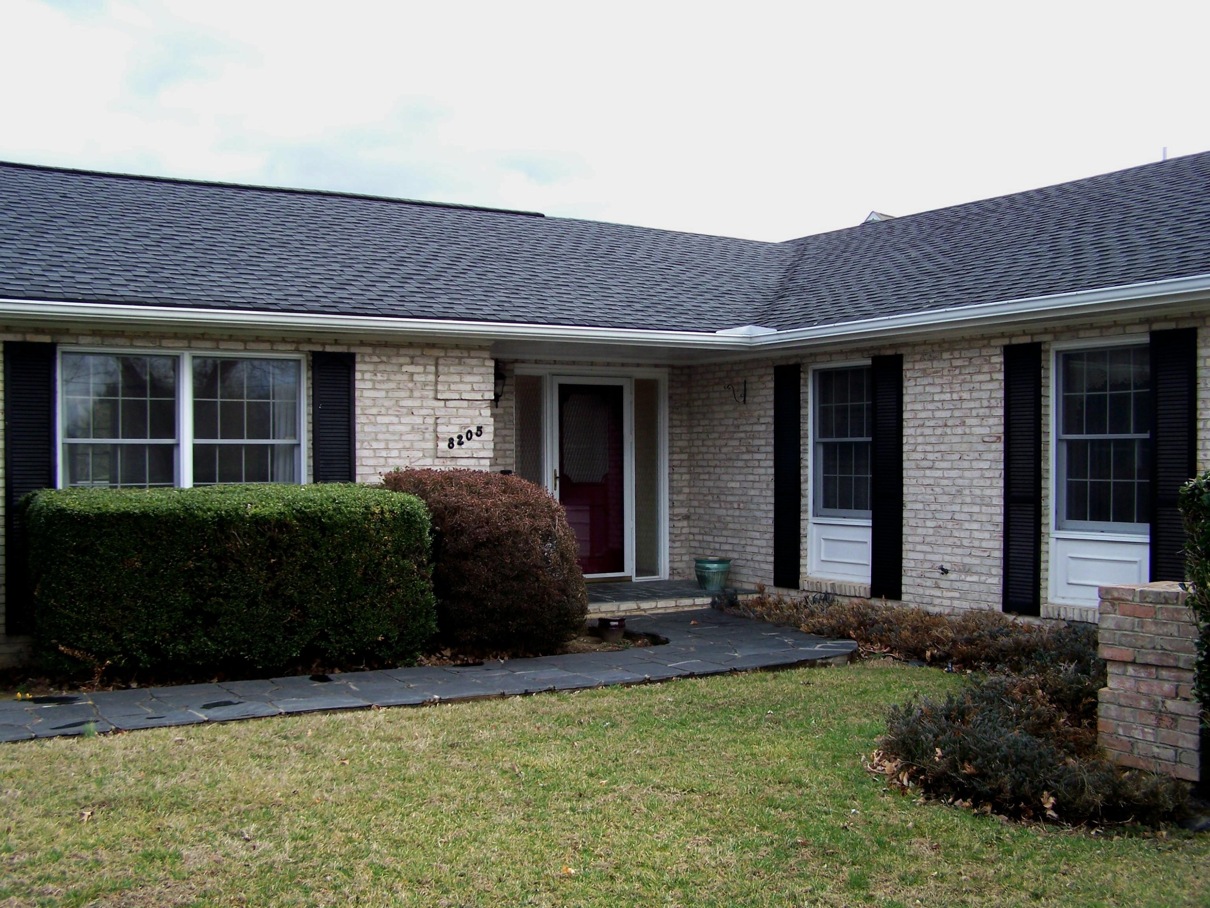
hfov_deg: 49.0
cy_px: 454
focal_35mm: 38
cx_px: 605
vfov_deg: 37.7
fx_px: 1328
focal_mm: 6.3
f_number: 2.8
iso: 64
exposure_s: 1/200
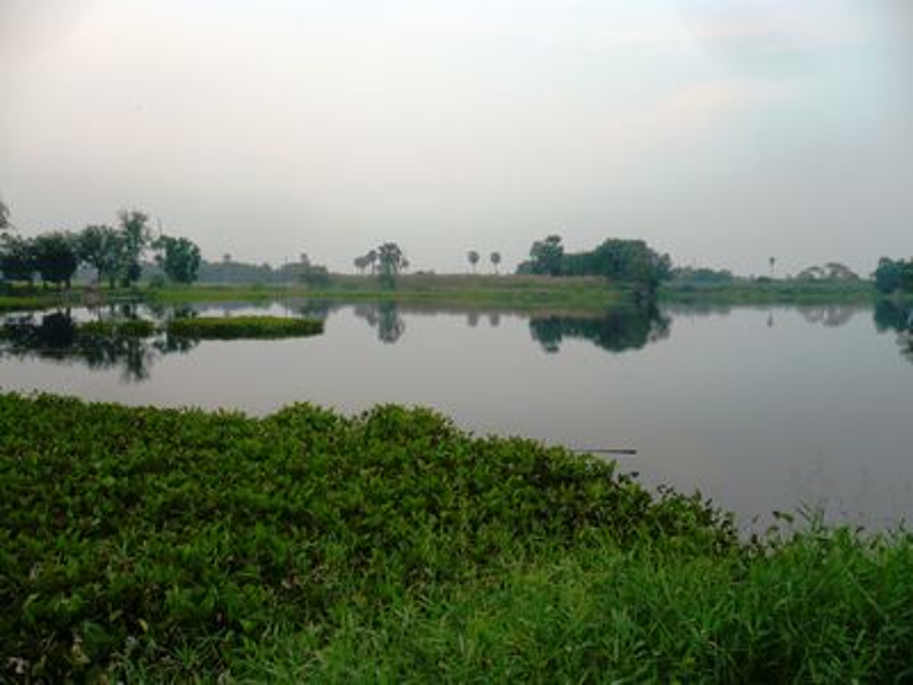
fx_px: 923
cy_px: 342
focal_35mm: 35
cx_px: 456
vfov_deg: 40.7
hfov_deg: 52.6
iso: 100
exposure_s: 1/160
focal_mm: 5.8
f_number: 2.8
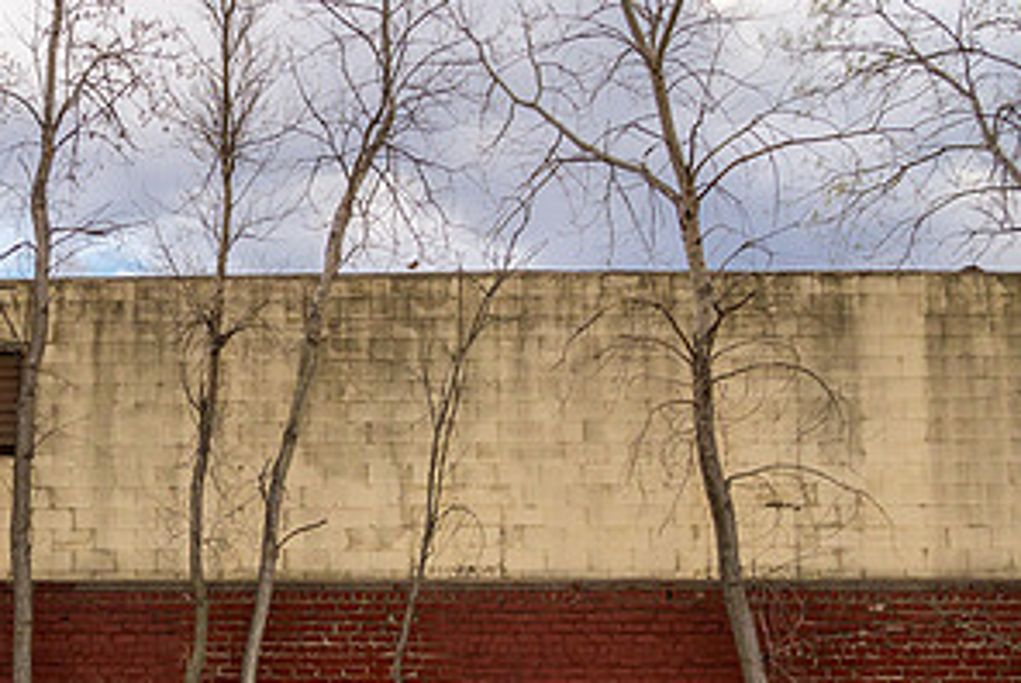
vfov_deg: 23.3
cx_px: 241
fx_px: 1618
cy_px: 585
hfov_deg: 34.2
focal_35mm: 57
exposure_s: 1/200
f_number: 8
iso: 400
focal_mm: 14
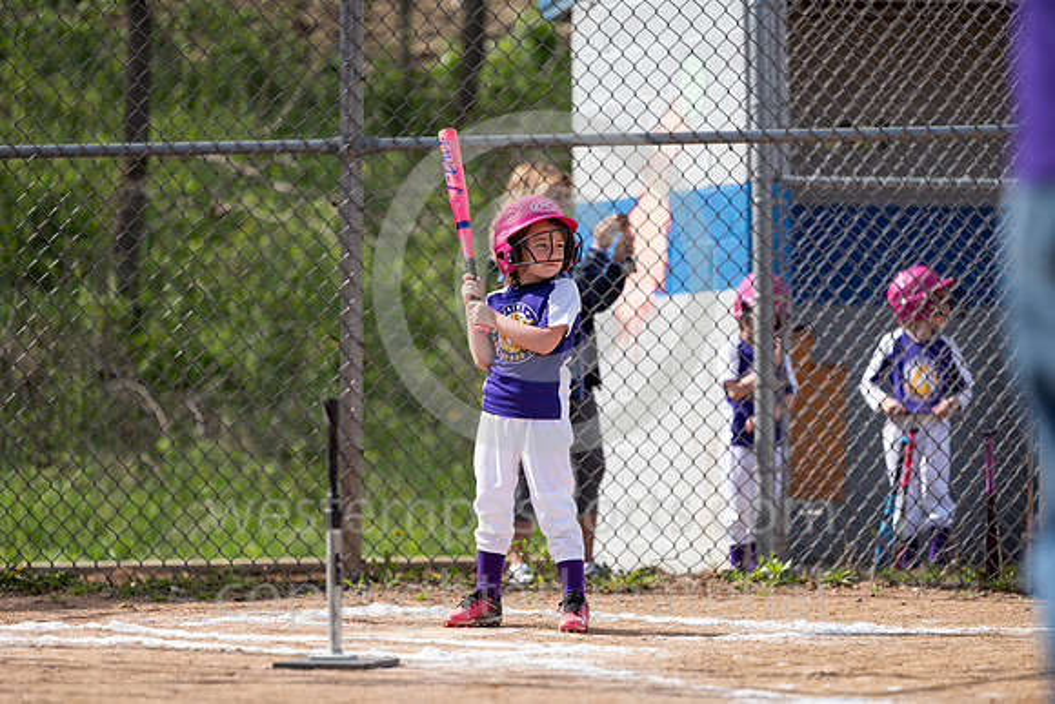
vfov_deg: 6.9
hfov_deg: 10.3
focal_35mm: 200
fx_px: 5862
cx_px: 528
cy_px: 352
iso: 200
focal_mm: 200
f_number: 3.2
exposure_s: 1/2000
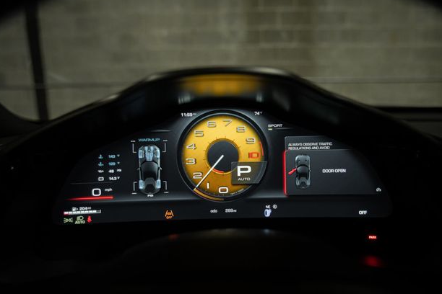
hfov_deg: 76.1
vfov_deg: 55.1
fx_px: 282
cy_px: 148
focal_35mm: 23
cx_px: 226
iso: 640
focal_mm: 22
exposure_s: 1/160
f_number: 2.8
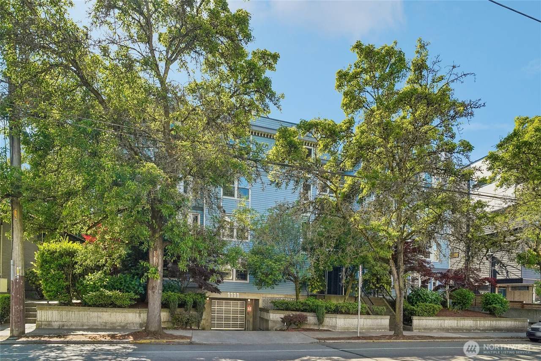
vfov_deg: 73.7
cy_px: 180
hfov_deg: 96.7
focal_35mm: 16
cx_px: 270
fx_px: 240
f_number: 8
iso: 1600
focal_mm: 16
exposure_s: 1/400
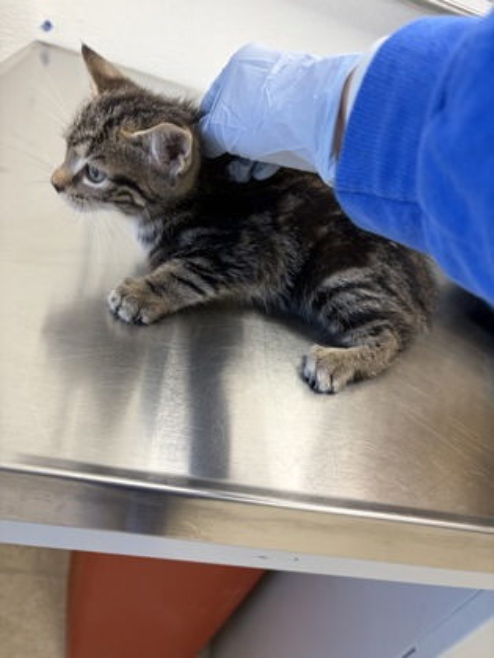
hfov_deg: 53.1
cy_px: 329
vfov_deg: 67.3
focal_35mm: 26
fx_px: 495
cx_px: 247
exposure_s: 1/120
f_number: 1.6
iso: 125
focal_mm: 5.96
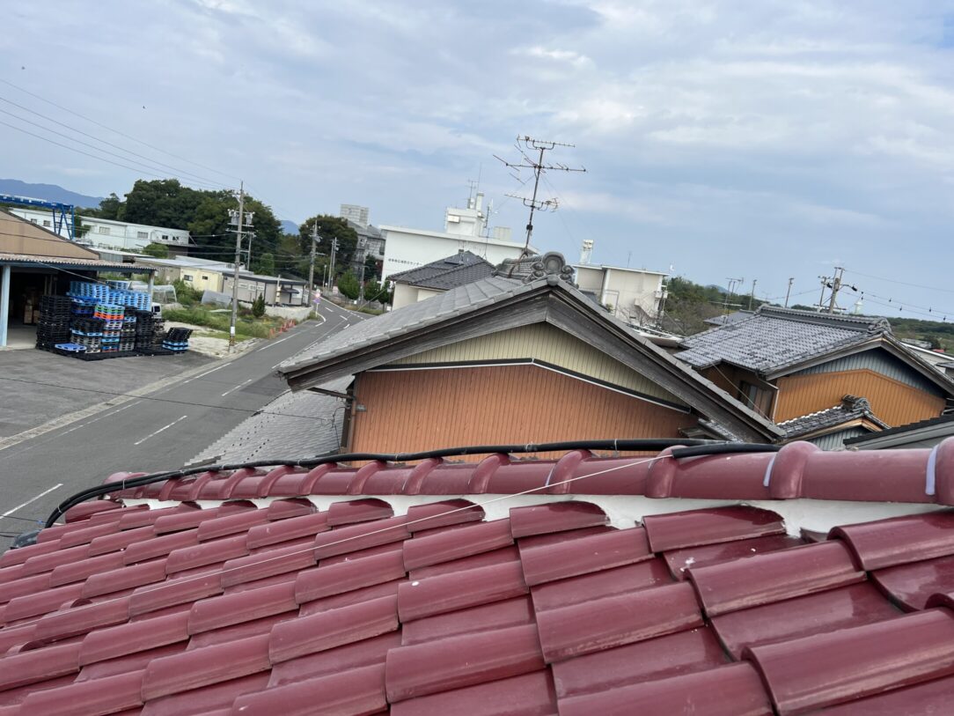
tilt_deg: -7.5
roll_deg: -8.3
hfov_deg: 67.3
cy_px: 358
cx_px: 477
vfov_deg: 53.1
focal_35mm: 26
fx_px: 717
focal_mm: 5.7
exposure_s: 1/3077
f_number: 1.5
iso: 50
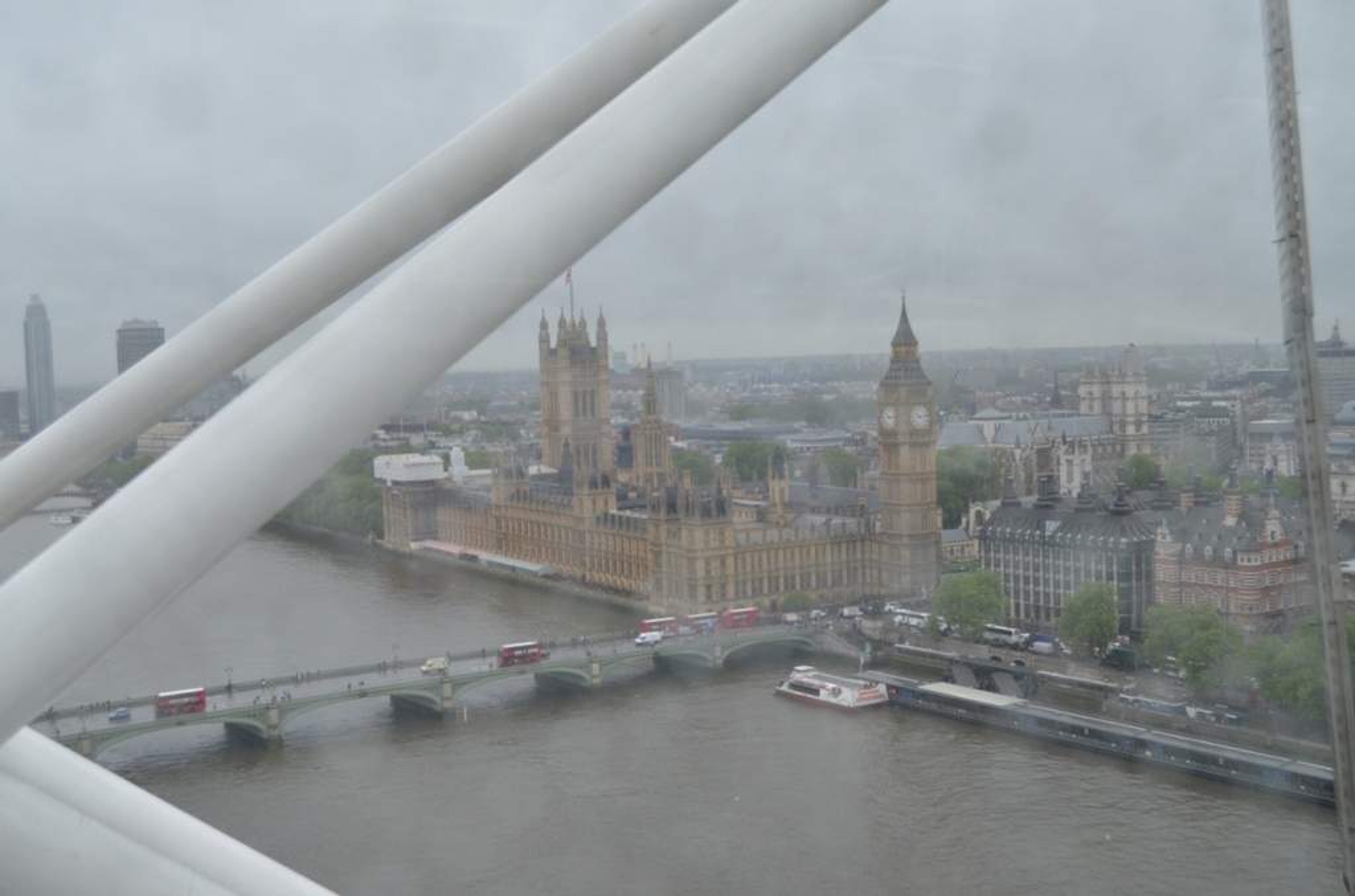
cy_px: 448
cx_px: 678
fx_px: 1689
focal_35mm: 45
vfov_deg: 29.7
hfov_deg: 43.7
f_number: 7.1
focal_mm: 30
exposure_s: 1/1000
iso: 800
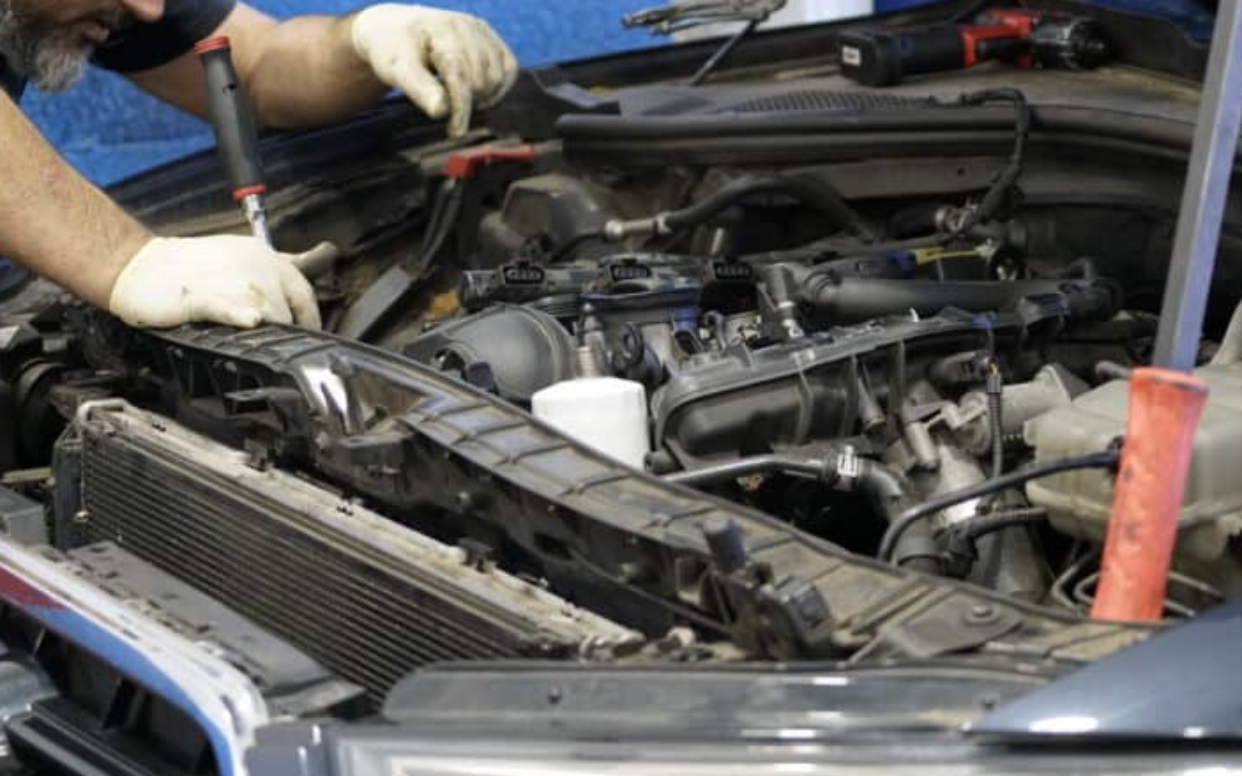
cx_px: 604
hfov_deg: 20.0
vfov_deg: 12.5
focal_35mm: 104
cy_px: 219
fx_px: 3519
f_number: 4.5
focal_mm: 70
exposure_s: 1/160
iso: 2000
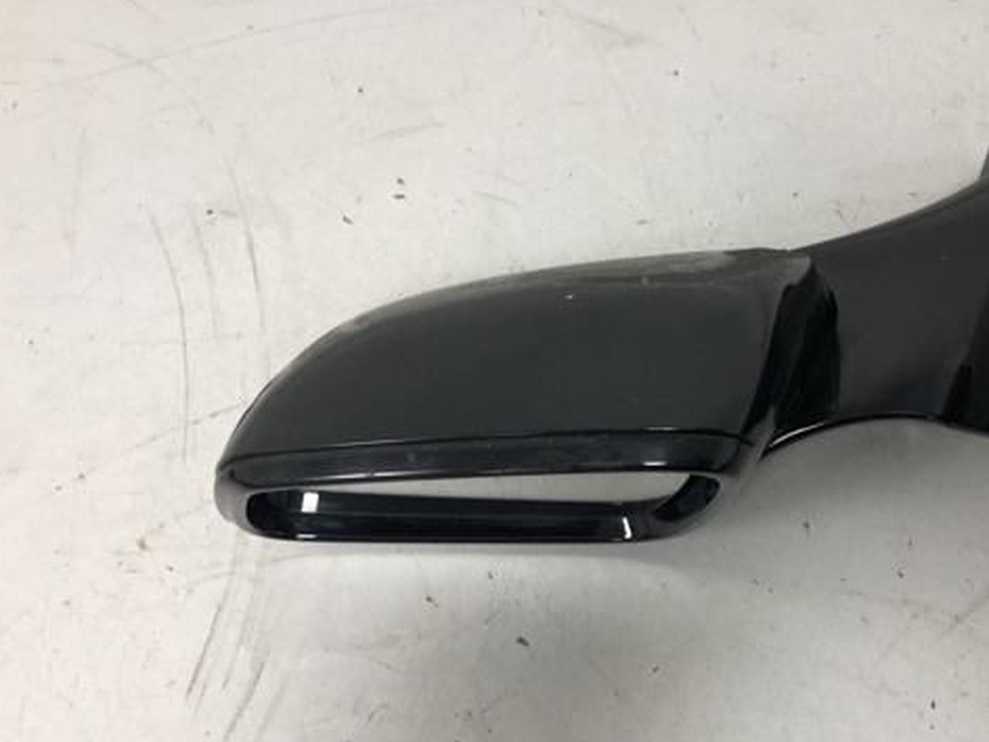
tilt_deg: -70.3
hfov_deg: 48.3
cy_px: 394
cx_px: 639
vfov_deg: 37.7
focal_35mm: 38
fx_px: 1086
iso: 32
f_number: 1.8
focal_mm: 4
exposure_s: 1/25
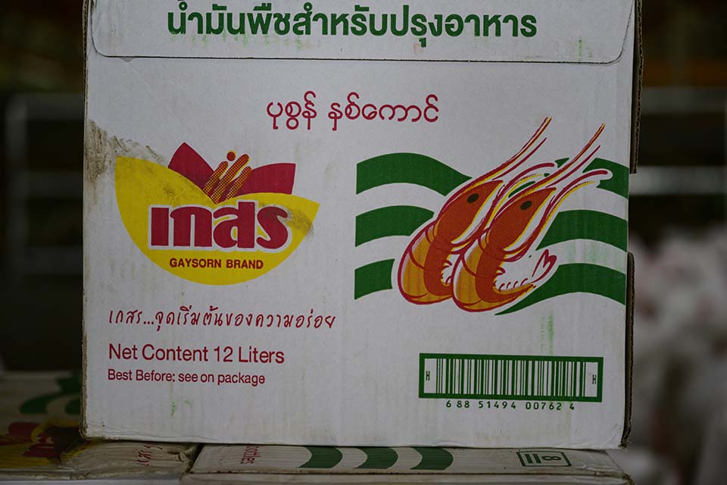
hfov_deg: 35.1
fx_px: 1151
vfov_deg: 23.8
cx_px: 364
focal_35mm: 57
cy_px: 242
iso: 360
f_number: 2.8
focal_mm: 57
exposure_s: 1/250
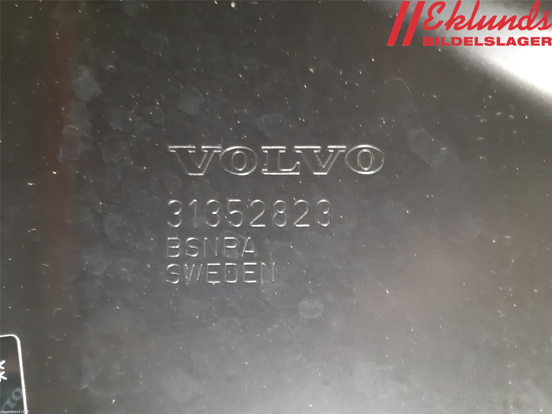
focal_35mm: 26
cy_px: 207
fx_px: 415
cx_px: 276
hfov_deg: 67.3
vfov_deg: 53.1
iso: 640
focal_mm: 3.93
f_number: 1.7
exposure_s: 1/17
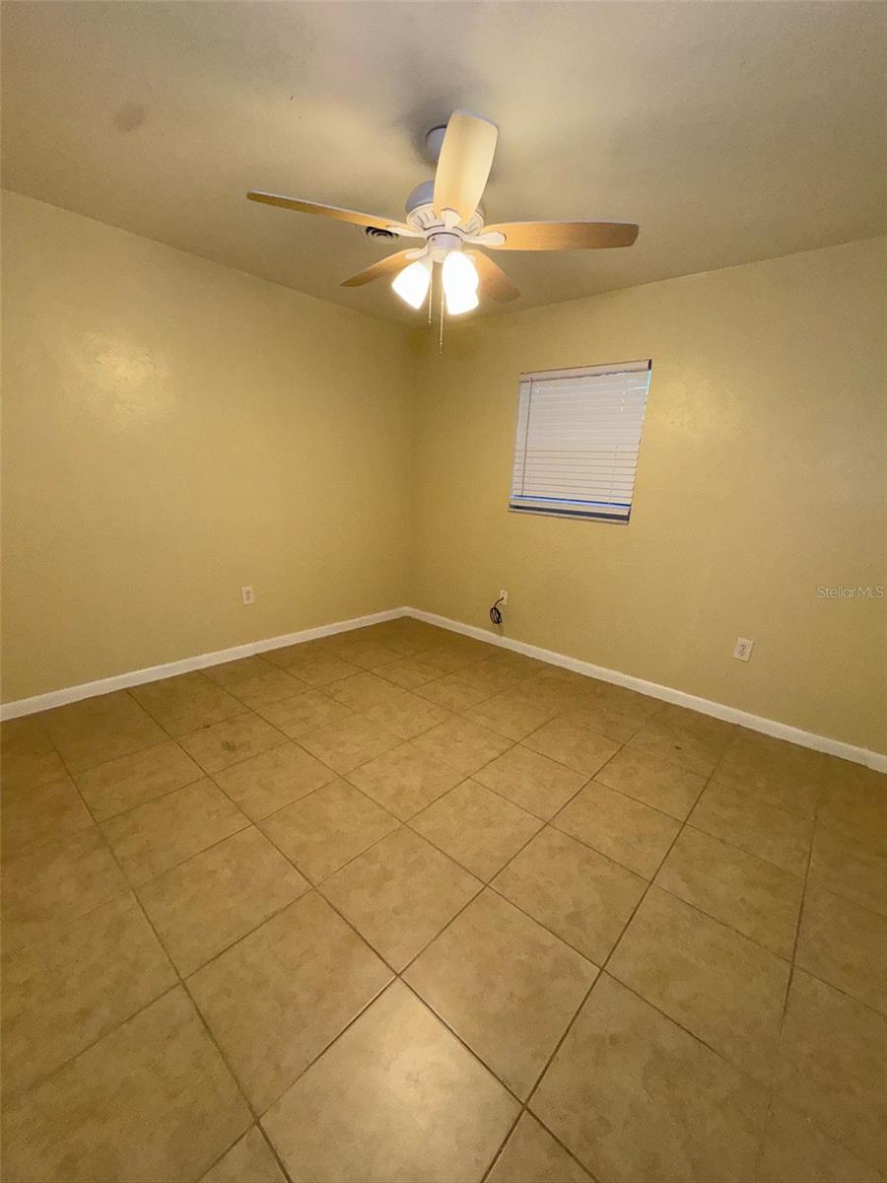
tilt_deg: -14.4
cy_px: 592
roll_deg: -2.7
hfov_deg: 85.7
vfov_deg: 102.1
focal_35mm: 14
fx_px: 478
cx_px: 444
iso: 160
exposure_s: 1/120
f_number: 2.2
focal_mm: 2.22
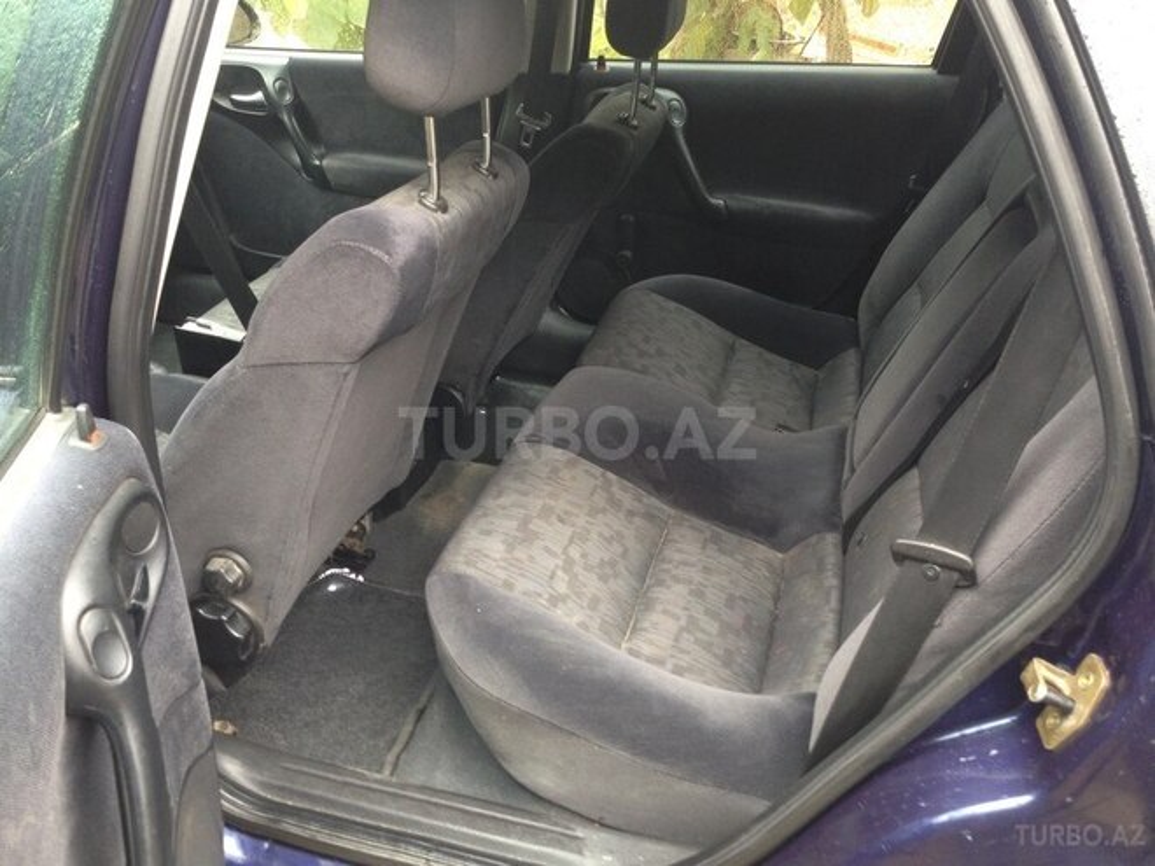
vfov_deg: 42.9
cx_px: 578
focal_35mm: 33
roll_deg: -2.0
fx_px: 1101
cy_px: 433
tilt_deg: -30.0
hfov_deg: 55.4
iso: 80
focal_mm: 4.12
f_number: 2.4
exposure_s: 1/20
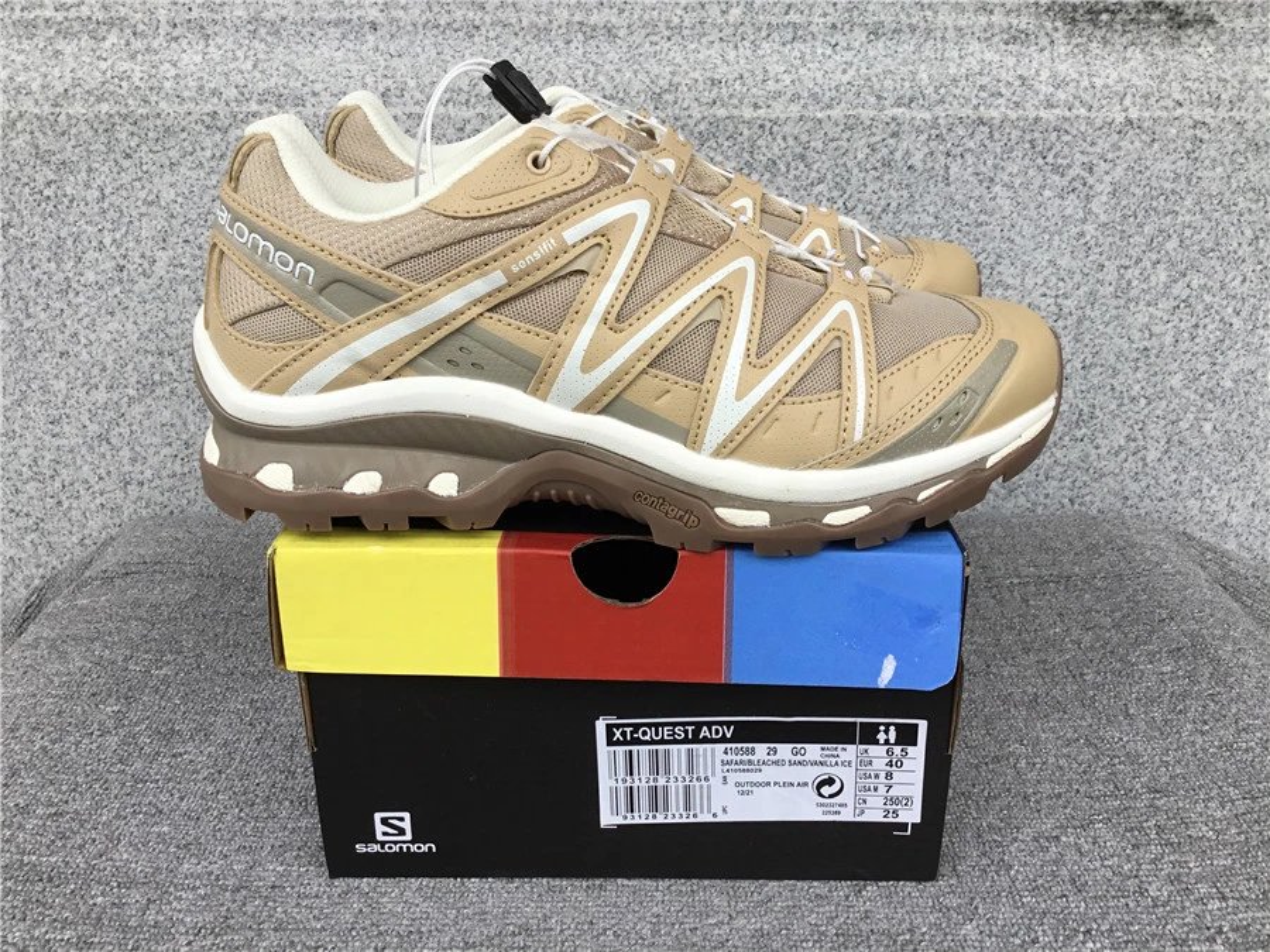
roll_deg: -0.1
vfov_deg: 45.4
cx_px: 635
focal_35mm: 31
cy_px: 476
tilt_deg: -22.3
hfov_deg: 58.4
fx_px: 1137
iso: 25
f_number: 2.4
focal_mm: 3.3
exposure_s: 1/176
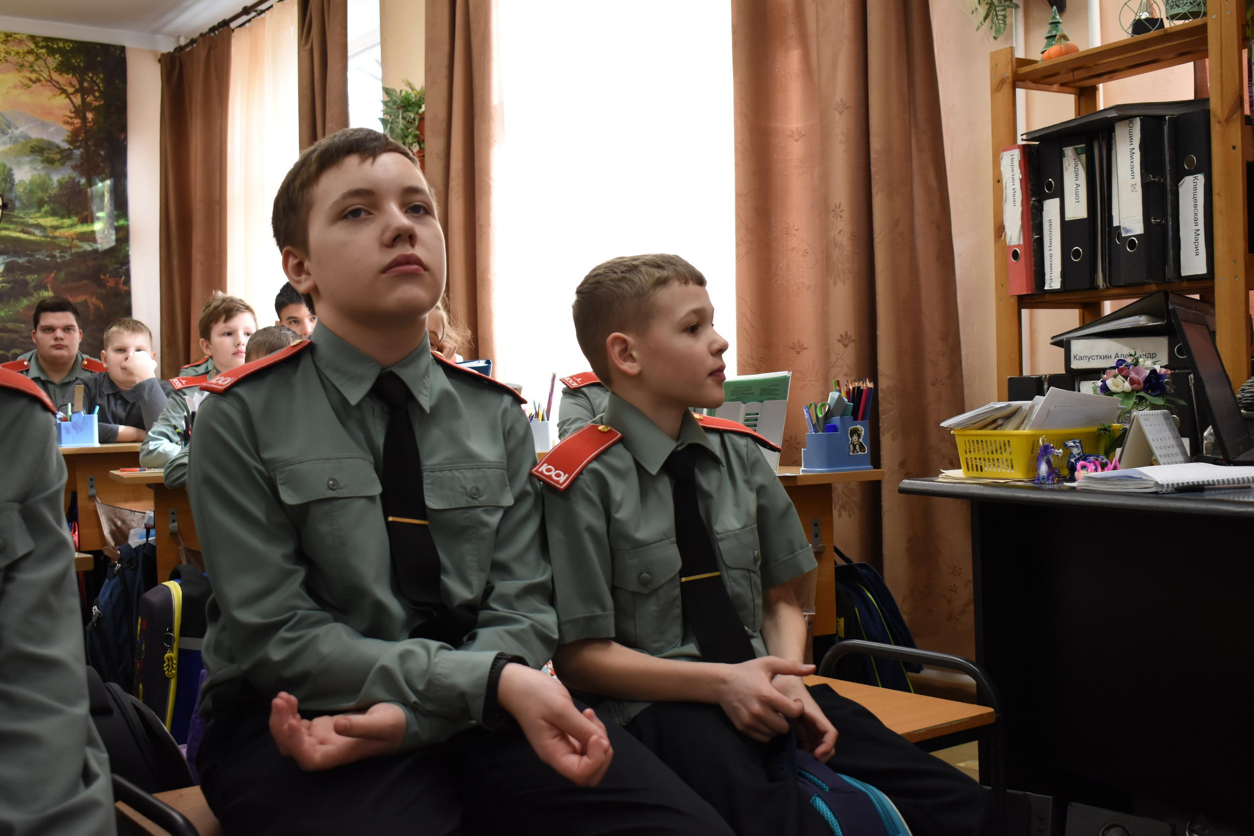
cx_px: 627
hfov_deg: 47.9
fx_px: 1411
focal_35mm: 40
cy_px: 418
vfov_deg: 33.0
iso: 800
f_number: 5
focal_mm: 27
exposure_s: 1/100
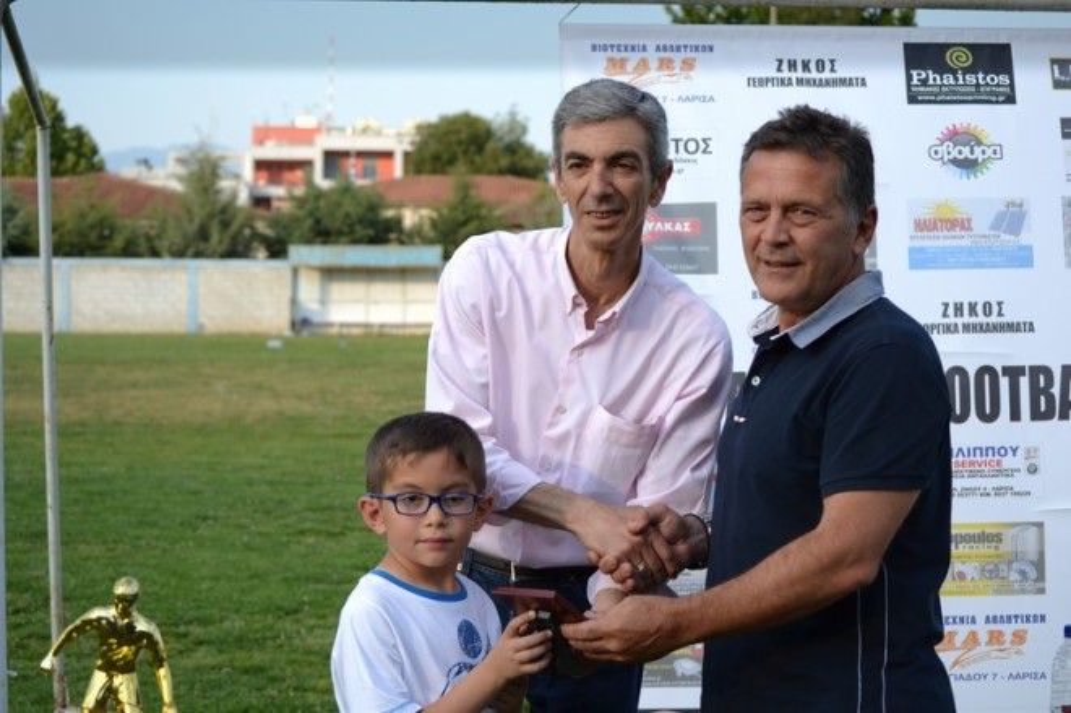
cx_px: 536
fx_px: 2452
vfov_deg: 16.5
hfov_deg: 24.6
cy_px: 356
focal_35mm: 82
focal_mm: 55
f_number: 5.6
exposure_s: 1/1250
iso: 400
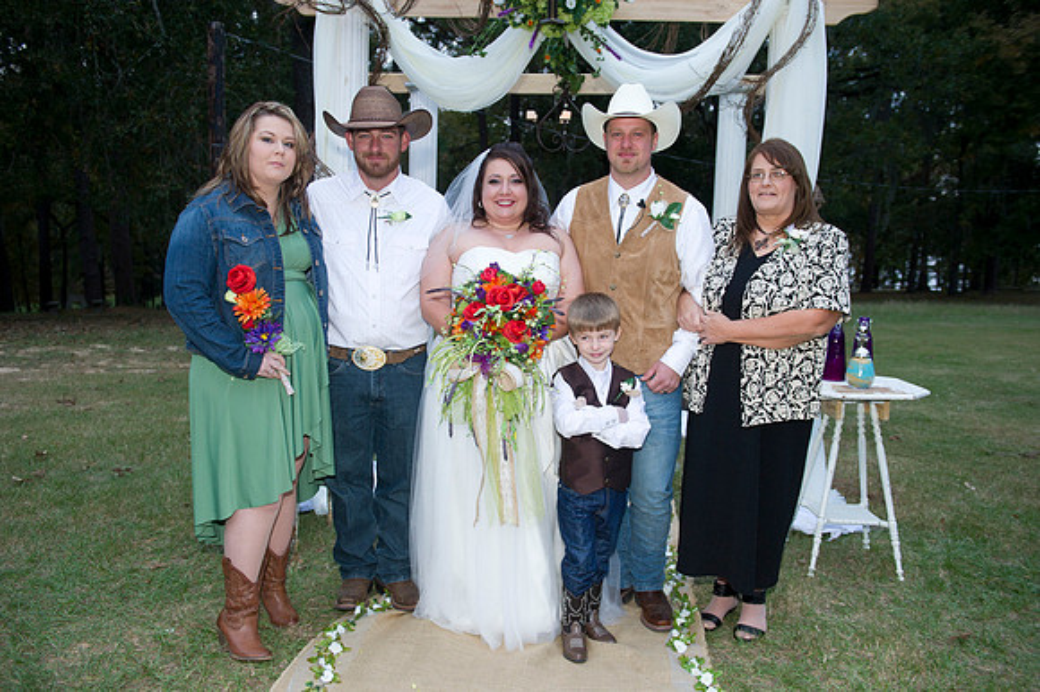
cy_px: 346
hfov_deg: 63.7
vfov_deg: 44.9
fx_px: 837
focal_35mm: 29
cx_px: 520
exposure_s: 1/100
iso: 800
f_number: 4
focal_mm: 29
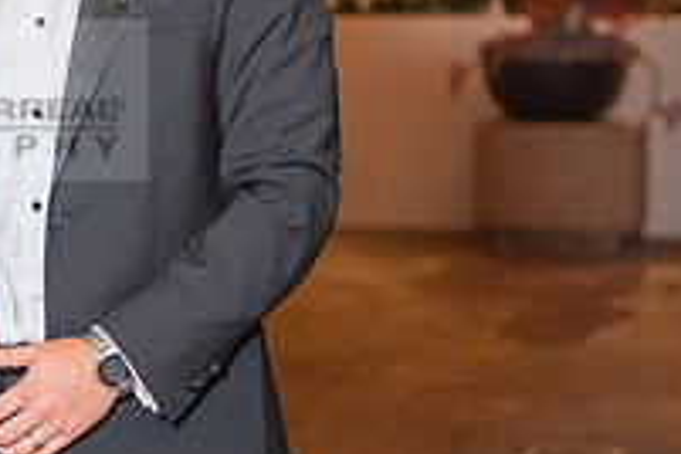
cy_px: 100
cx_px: -139
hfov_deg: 12.0
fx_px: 3159
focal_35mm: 167
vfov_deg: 8.2
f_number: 2.8
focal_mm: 58
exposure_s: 1/125
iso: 1250
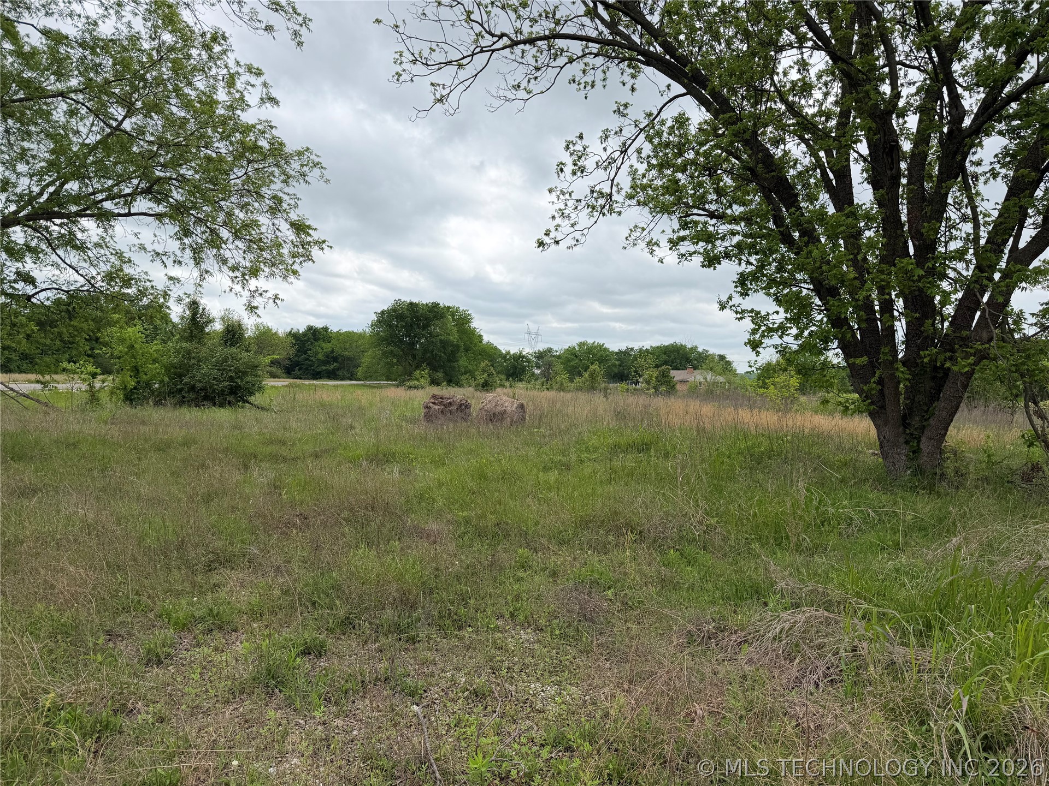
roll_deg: -1.8
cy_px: 393
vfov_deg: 56.8
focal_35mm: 24
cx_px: 524
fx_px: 727
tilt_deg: -1.3
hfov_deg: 71.6
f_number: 1.78
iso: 80
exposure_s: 1/3759
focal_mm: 6.76
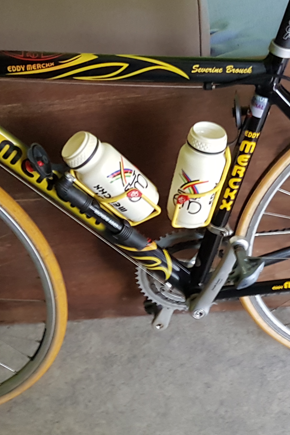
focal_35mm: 60
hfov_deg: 22.6
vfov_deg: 33.4
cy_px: 238
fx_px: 725
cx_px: 149
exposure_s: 1/15
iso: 200
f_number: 1.7
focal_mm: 4.2
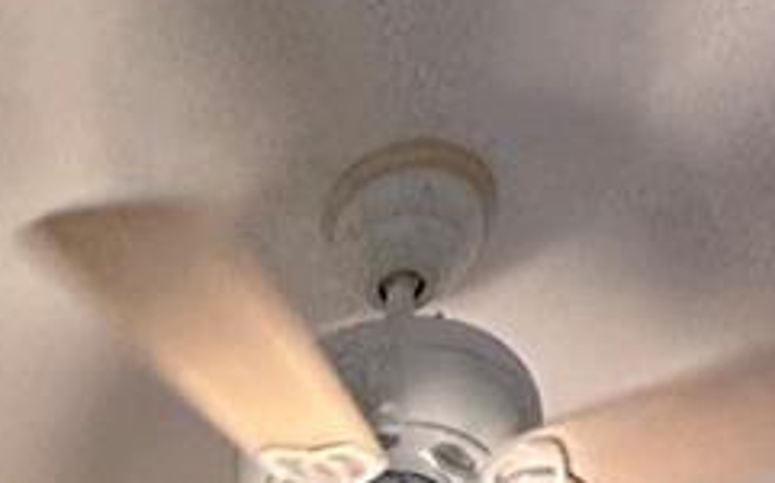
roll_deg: -2.2
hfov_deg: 26.1
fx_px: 1561
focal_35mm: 74
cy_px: 1736
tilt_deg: -7.6
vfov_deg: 9.3
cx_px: -42
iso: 320
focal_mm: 2.22
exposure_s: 1/60
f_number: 2.2
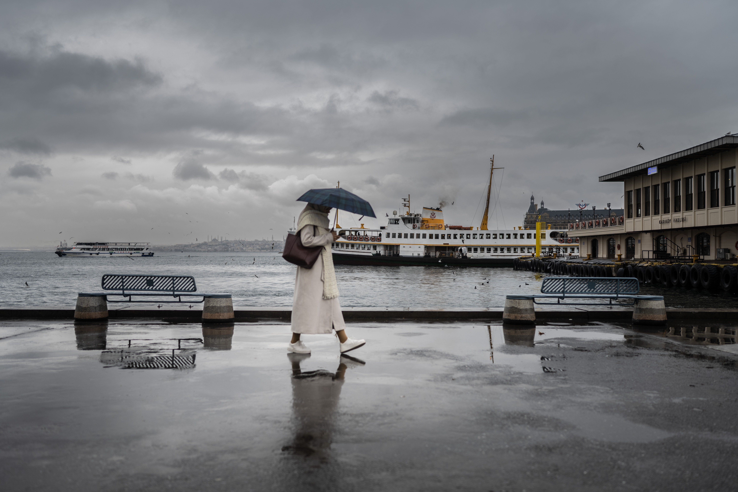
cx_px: 369
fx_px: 717
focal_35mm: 35
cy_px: 246
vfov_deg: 37.9
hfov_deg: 54.4
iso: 320
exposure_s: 1/640
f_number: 2.2
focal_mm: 35
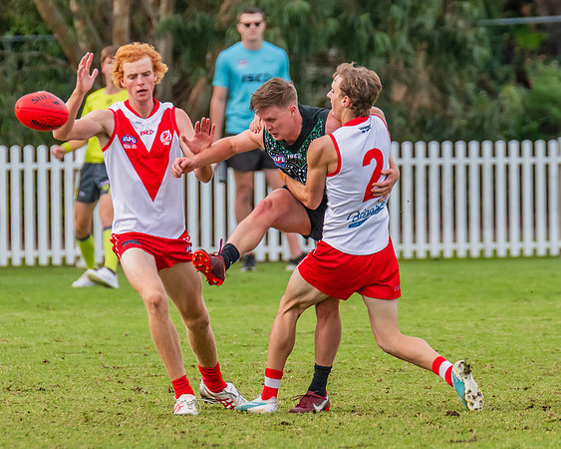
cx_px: 236
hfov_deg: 2.3
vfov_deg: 1.9
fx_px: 13698
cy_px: 209
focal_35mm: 825
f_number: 5.6
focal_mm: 420
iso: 800
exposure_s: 1/1600
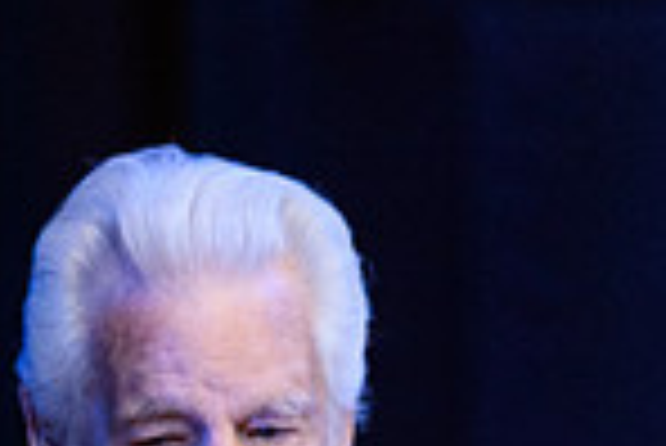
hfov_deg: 1.5
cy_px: 710
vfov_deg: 1.0
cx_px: -364
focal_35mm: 1414
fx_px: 26184
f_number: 5.6
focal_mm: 360
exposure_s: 1/250
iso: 2500
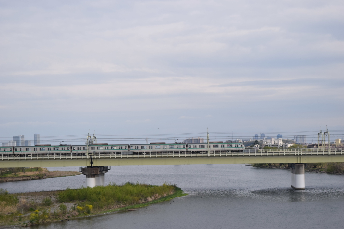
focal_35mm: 82
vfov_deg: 16.6
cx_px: 172
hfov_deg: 24.6
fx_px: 788
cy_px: 114
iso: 400
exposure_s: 1/2000
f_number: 8
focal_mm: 55
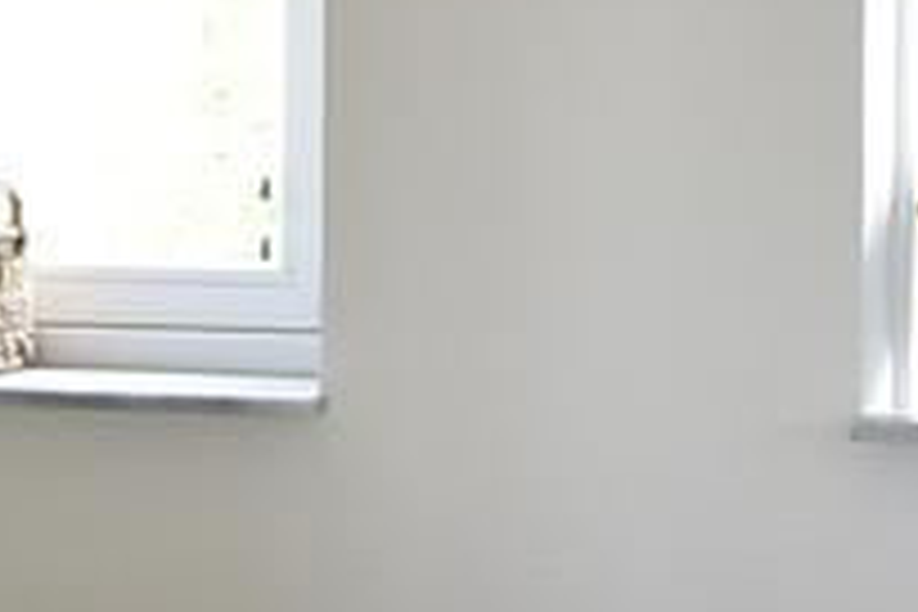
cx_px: 598
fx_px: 3009
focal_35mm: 118
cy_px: 40
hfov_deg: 17.3
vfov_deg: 11.5
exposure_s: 1/10
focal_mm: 10
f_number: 4.5
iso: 100
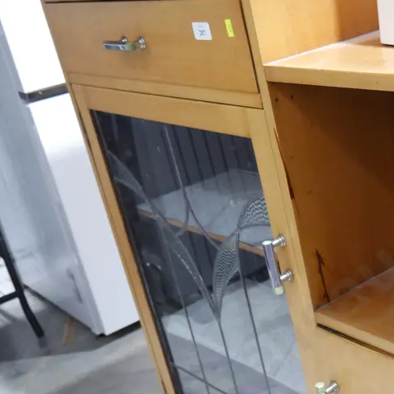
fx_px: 760
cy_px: 268
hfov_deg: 27.5
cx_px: 387
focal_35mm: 59
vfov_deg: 28.8
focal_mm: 16
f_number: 3.6
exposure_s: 1/60
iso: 1600
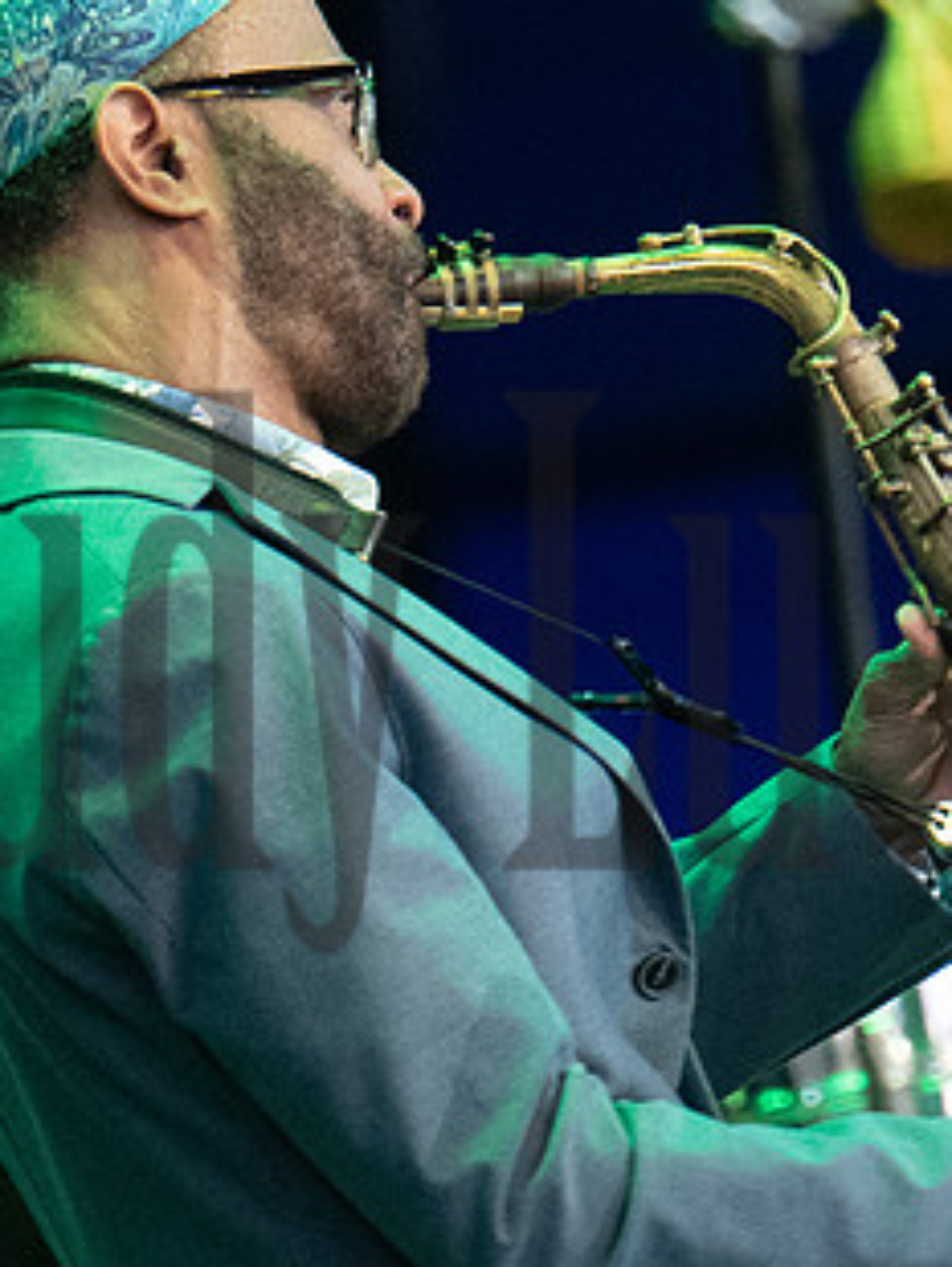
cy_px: 518
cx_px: 780
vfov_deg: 1.6
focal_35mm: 1272
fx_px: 46579
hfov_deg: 1.2
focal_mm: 400
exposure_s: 1/250
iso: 6400
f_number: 5.6
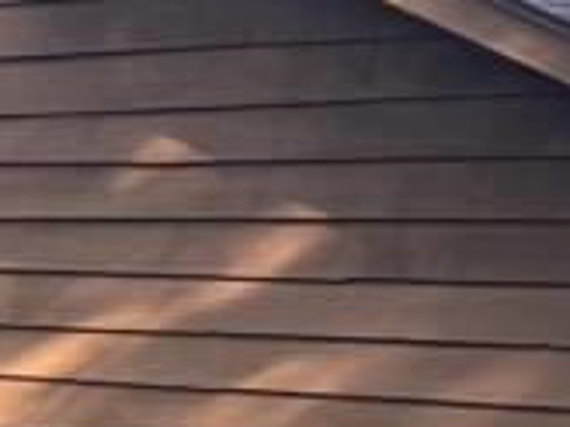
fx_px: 3129
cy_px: 1090
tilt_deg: -16.5
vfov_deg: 7.3
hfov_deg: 7.9
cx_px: -1481
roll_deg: +0.0
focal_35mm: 190
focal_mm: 4.25
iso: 32
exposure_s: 1/129
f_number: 1.8
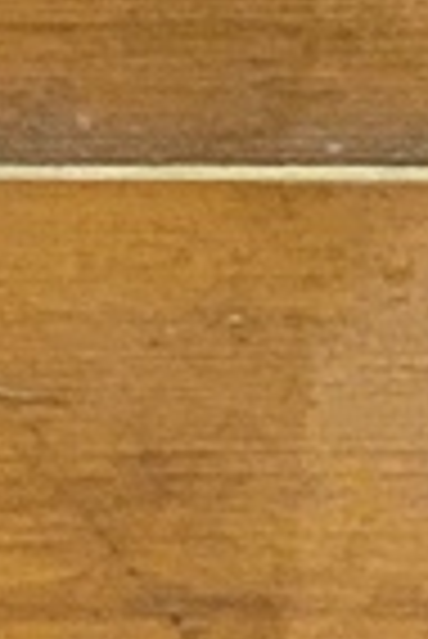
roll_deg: +0.0
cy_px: -693
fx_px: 6920
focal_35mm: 389
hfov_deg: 3.4
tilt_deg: -14.9
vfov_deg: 5.2
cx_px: -1144
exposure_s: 1/30
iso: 640
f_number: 2.4
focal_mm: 6
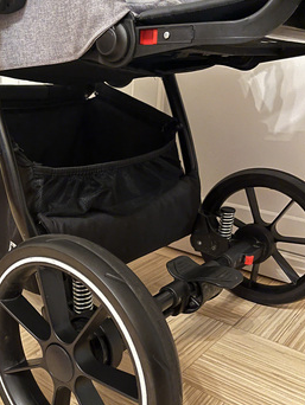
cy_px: 201
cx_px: 87
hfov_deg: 37.1
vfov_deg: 48.9
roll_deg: -1.1
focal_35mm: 38
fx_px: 446
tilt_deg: -16.0
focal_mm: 5.1
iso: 2000
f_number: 1.6
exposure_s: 1/25
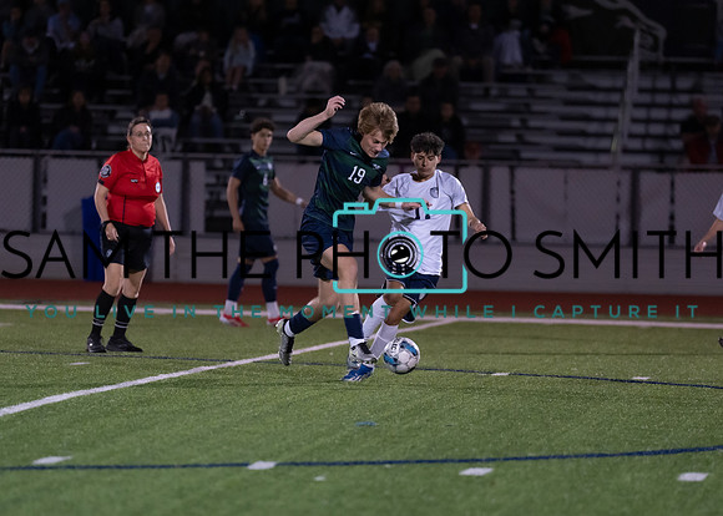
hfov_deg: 7.1
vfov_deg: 5.0
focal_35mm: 286
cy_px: 302
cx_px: 350
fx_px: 5863
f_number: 2.8
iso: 2500
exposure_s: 1/1000
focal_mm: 200
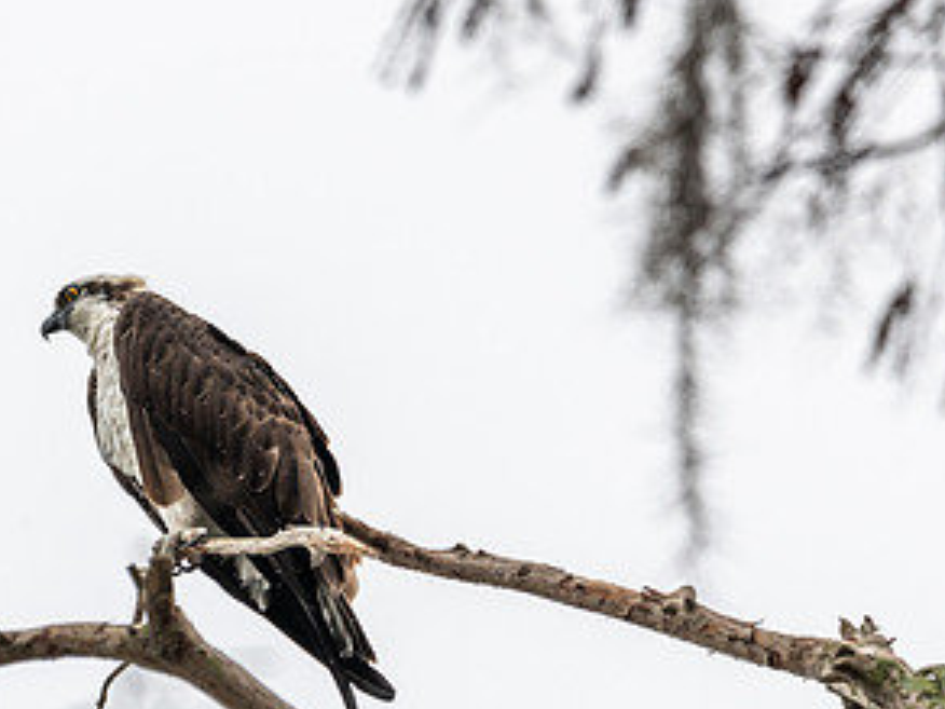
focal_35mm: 900
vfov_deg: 1.7
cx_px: 158
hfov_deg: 2.2
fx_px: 24570
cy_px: 512
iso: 140
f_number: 6
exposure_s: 1/1000
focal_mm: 400
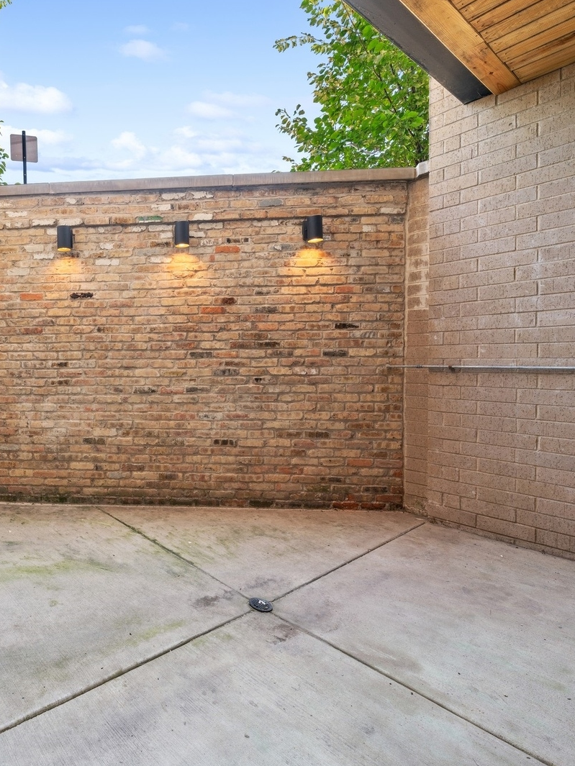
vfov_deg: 84.7
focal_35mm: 19
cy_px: 386
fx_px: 421
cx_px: 121
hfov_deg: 63.2
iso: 400
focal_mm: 13
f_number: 9
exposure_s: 1/15
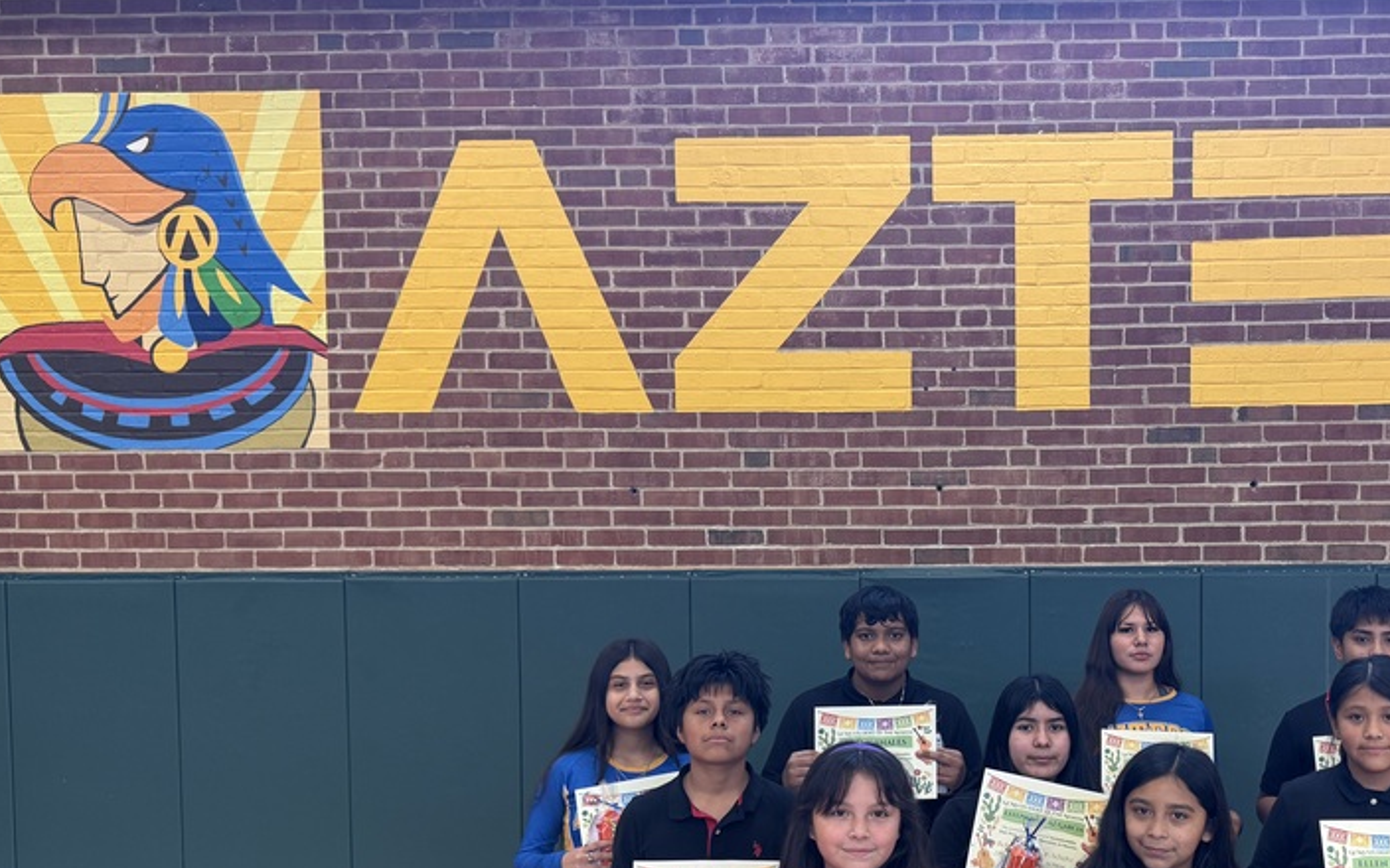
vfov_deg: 34.0
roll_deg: +0.9
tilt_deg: -2.7
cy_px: 614
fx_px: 1402
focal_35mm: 37
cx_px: 952
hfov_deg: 51.5
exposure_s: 1/60
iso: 160
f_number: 1.78
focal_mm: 6.76
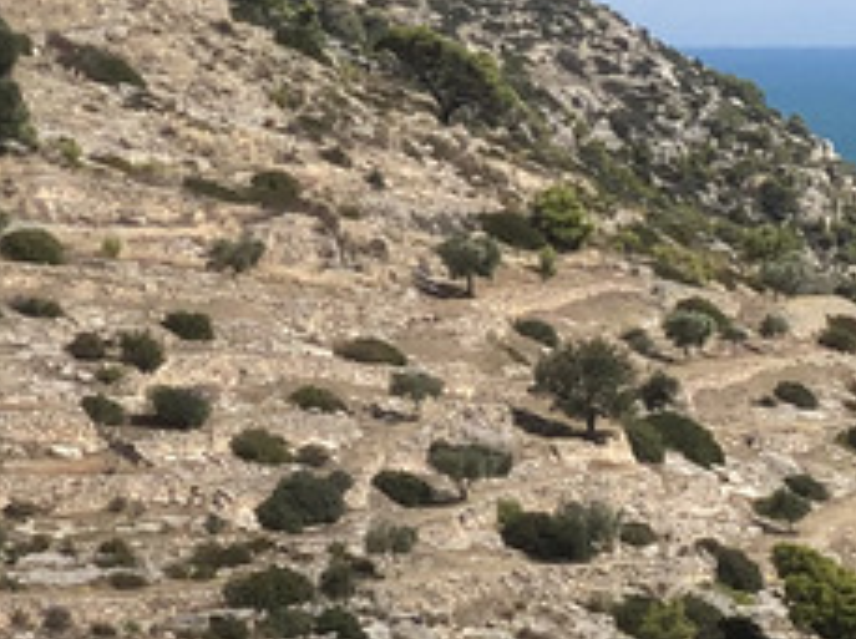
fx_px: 6740
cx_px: 1962
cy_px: 385
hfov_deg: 6.9
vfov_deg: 5.4
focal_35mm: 273
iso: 16
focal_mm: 6
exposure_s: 1/1372
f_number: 2.4
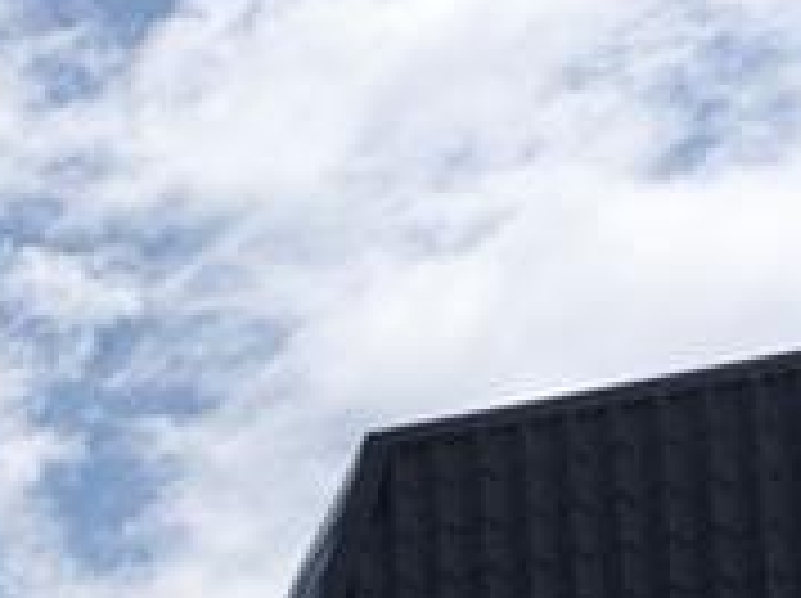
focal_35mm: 121
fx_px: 2796
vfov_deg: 9.7
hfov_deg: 7.3
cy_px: 1727
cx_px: -2750
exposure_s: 1/320
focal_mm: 14
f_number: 10
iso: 100
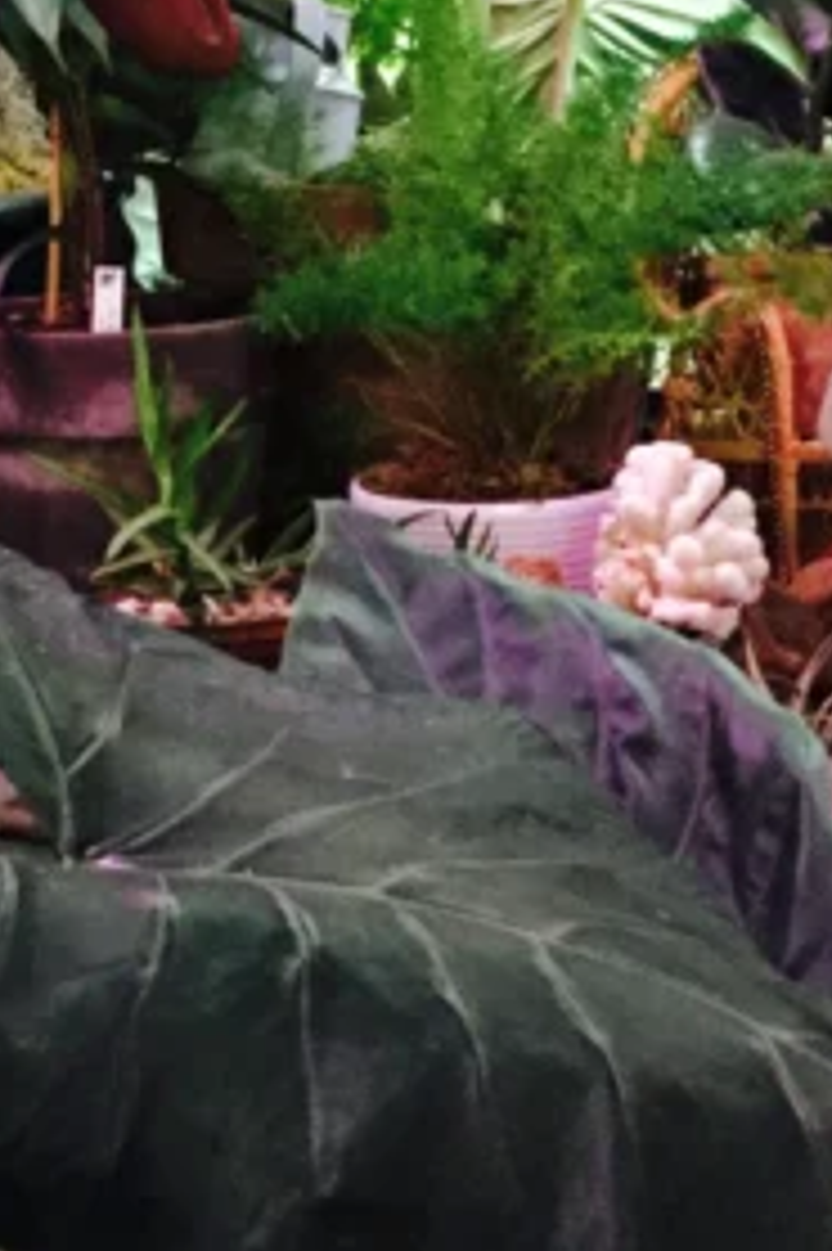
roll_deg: +0.9
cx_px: 517
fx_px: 3089
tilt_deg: -10.4
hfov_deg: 15.3
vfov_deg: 22.8
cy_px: 459
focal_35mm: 89
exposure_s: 1/17
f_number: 2.4
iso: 400
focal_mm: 3.3
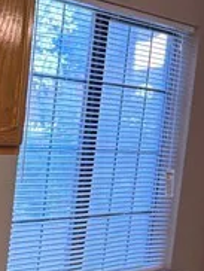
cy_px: 405
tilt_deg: -12.9
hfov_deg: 9.6
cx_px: -305
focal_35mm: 135
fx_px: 1058
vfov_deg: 13.7
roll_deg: -0.4
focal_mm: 6.76
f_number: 1.78
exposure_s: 1/60
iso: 200
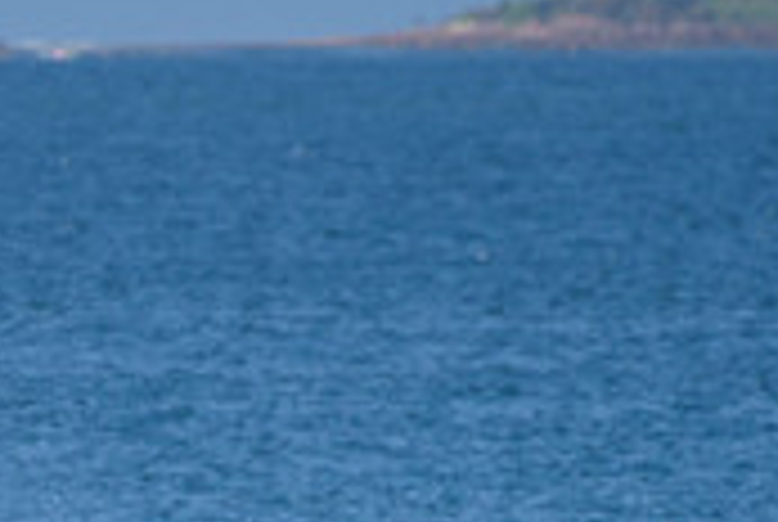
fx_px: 37278
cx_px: 117
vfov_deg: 0.8
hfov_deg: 1.2
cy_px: 812
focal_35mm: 1722
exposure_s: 1/2000
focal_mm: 500
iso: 360
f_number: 5.6
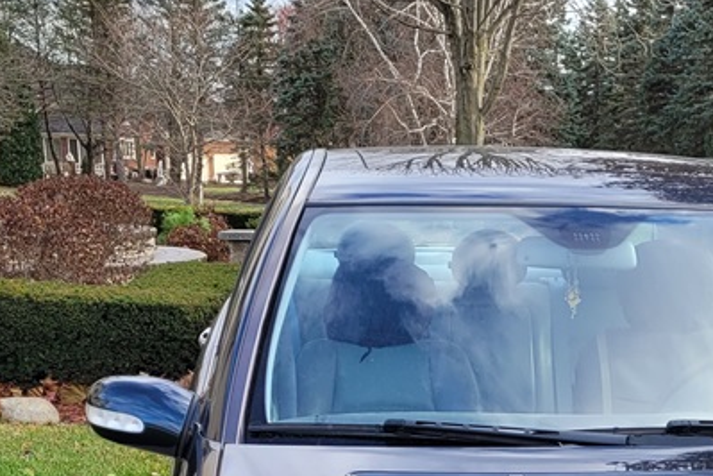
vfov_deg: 15.9
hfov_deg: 24.2
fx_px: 1624
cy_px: 602
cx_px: 610
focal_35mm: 82
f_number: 1.8
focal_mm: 5.4
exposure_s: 1/399
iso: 40
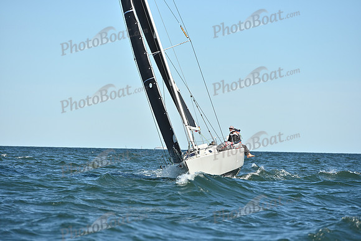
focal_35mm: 200
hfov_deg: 10.3
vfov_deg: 6.9
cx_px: 180
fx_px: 2006
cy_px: 120
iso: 320
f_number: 5.6
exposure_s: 1/3200
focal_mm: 200
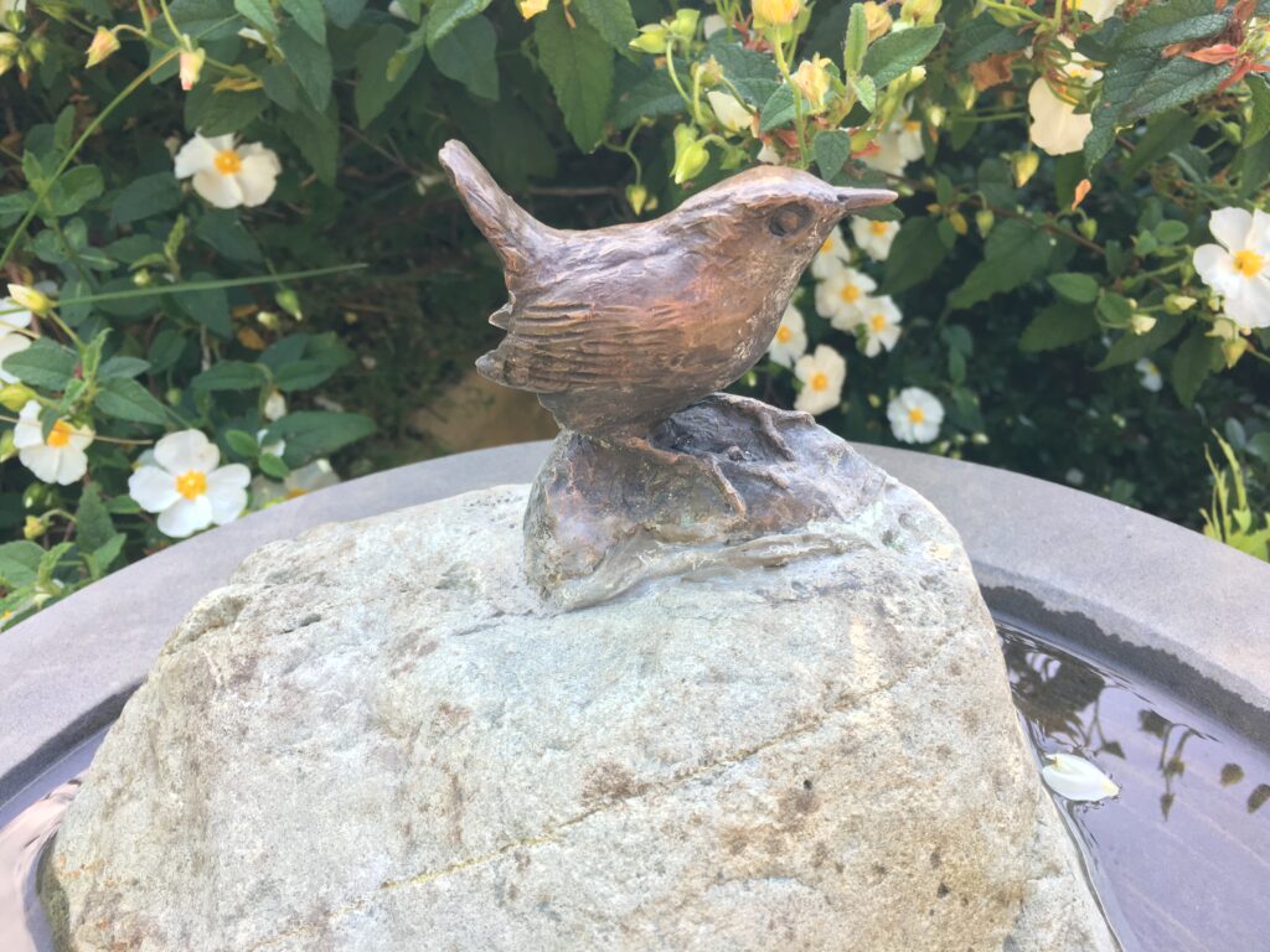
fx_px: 1064
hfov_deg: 61.7
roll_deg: +1.3
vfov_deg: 48.2
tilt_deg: -35.2
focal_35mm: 29
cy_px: 476
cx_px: 635
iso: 32
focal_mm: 4.15
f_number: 2.2
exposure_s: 1/100
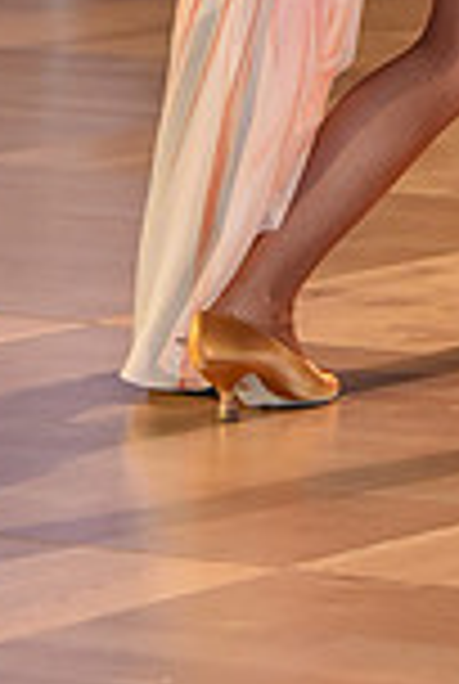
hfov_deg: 3.7
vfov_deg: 5.5
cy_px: -270
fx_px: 7101
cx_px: 515
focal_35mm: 373
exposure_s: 1/320
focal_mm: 98
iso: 2000
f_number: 5
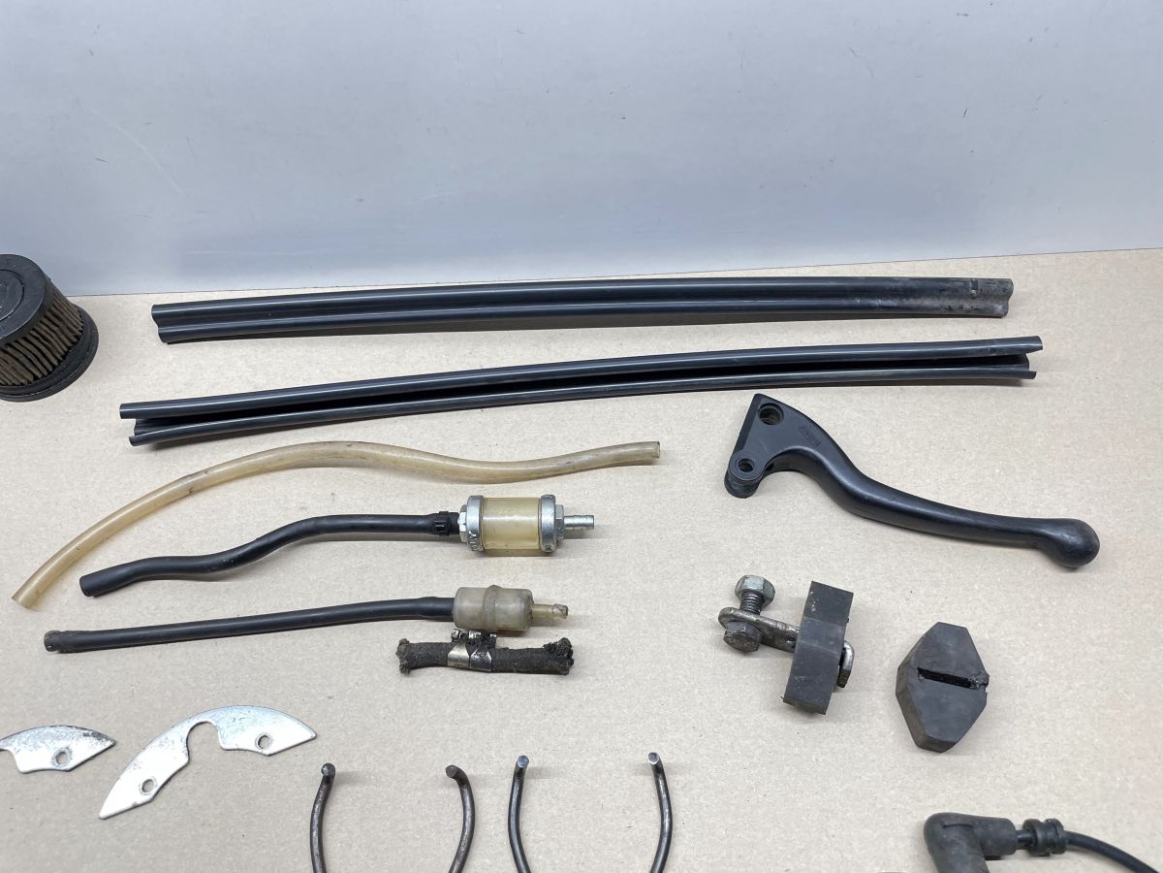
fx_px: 874
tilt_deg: -61.5
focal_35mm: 26
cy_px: 436
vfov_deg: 53.1
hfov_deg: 67.3
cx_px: 582
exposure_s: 1/100
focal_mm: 4.2
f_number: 1.6
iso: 100
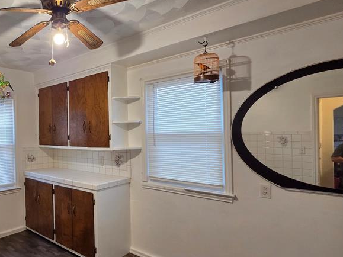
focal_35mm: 23
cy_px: 134
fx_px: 228
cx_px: 49
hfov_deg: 64.3
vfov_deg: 58.8
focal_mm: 2.2
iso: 250
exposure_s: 1/60
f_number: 2.2
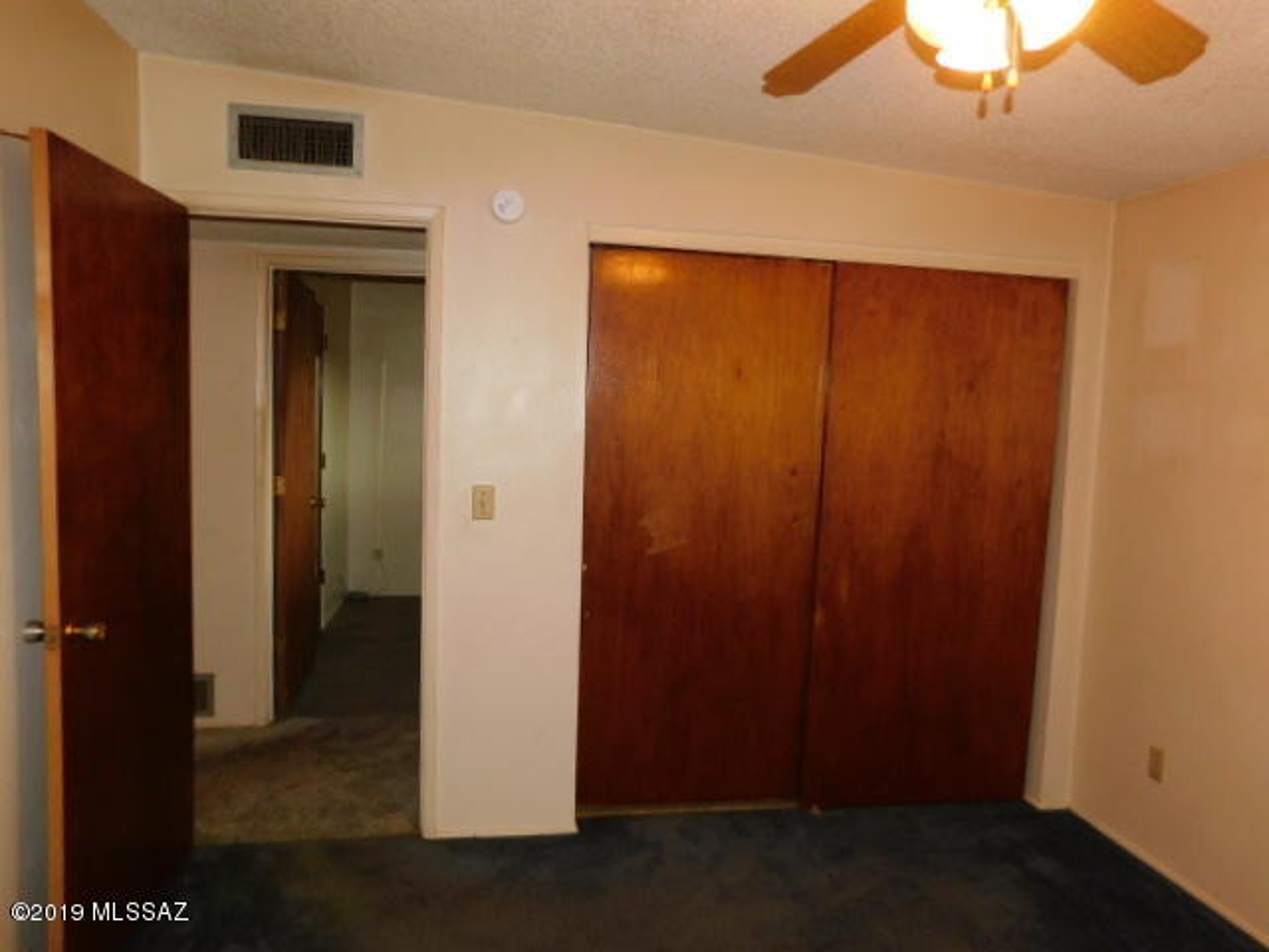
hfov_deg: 73.9
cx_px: 634
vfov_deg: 58.9
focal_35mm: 23
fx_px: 843
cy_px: 476
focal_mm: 4
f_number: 3
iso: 200
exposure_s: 1/30
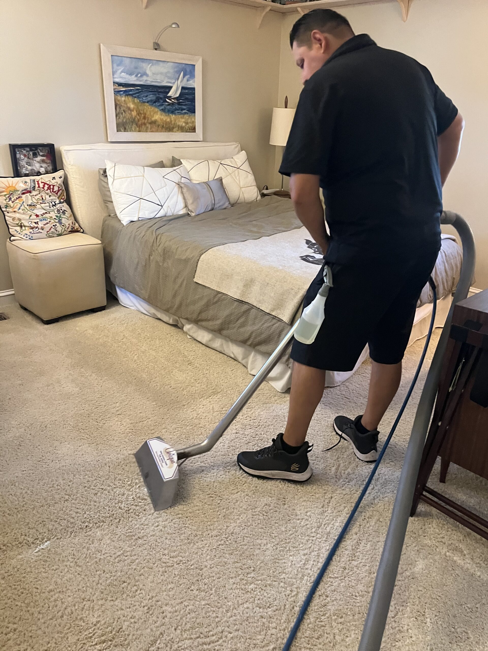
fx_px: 489
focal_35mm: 26
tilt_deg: -21.2
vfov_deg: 67.3
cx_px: 244
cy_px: 326
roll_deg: -0.7
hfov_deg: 53.1
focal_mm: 5.1
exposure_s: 1/40
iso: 640
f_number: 1.6
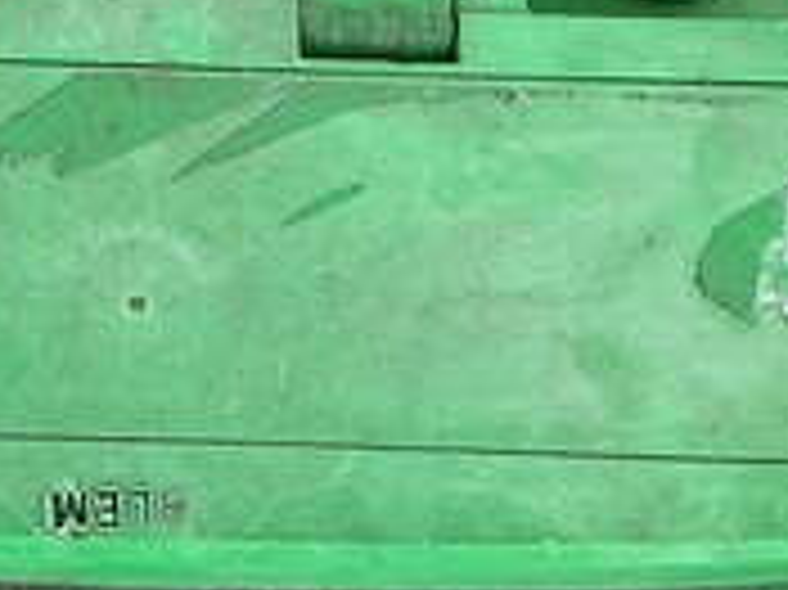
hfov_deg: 29.5
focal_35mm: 64
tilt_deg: -68.9
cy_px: 180
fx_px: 1456
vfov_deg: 22.8
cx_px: 135
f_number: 1.8
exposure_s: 1/122
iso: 32
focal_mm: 3
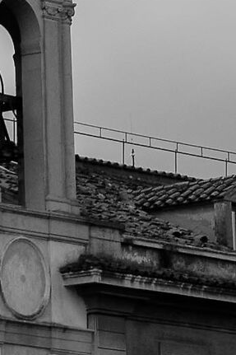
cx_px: -349
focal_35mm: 418
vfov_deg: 4.9
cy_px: 521
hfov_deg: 3.2
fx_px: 4113
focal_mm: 50
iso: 200
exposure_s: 1/500
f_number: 6.7
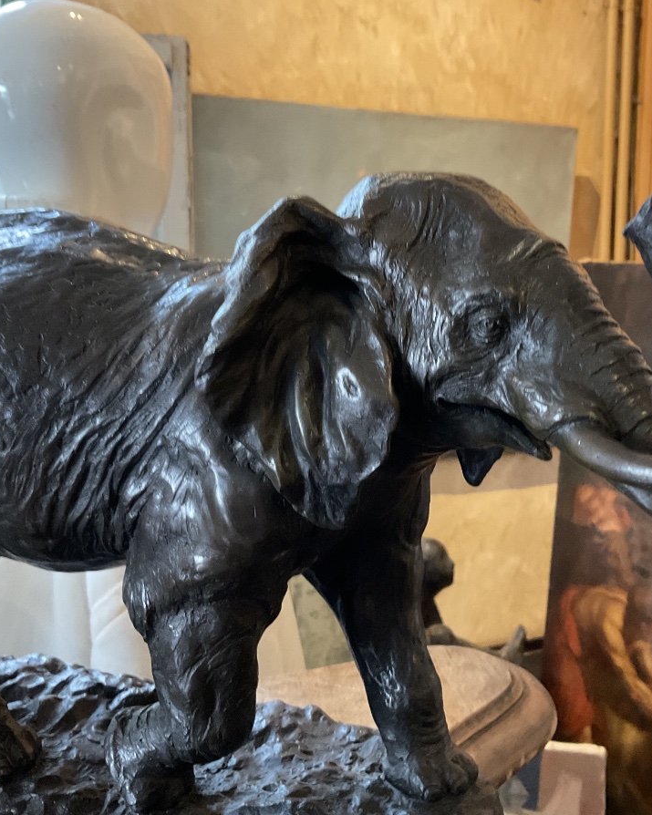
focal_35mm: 38
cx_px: 440
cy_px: 408
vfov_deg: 47.9
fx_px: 917
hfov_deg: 38.7
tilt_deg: -7.0
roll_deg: -1.1
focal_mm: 3
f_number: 1.8
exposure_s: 1/40
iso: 200
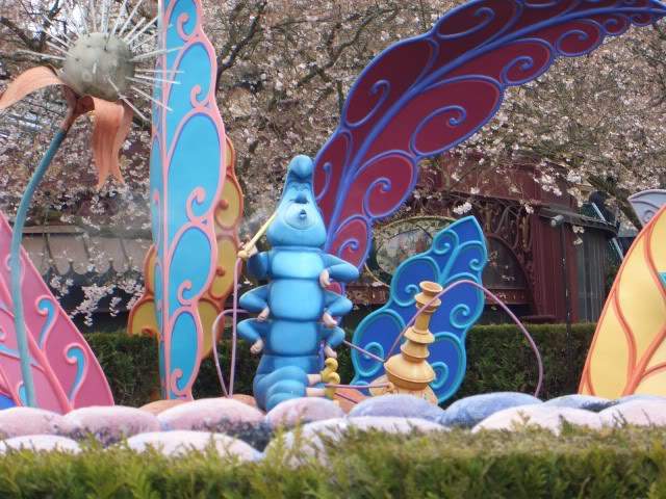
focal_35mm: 117
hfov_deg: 16.8
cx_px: 333
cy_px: 250
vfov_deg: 12.7
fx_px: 2251
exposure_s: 1/80
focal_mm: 24
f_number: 4.9
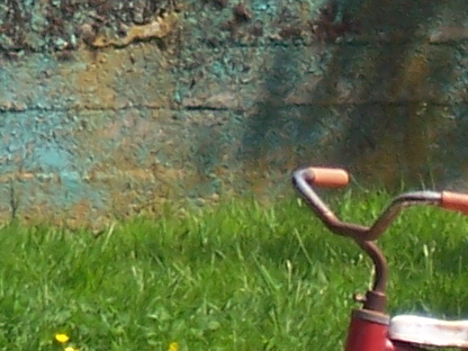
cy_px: -119
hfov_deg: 2.7
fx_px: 9883
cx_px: 64
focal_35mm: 731
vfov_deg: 2.0
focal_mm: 22
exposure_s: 1/350
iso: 80
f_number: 4.8
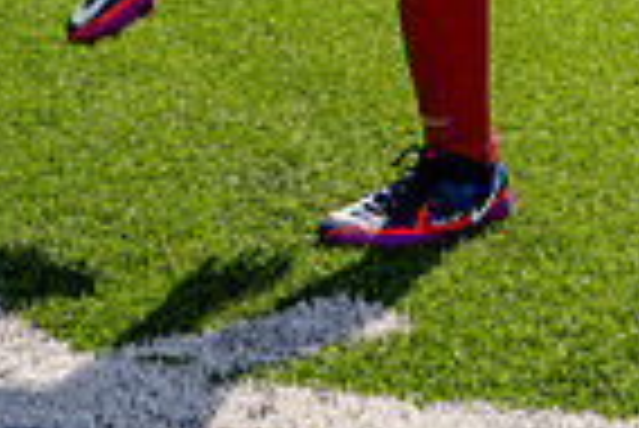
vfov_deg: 10.8
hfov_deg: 18.4
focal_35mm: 111
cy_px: -554
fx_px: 1972
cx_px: 338
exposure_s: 1/250
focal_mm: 35
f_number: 6.3
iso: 80
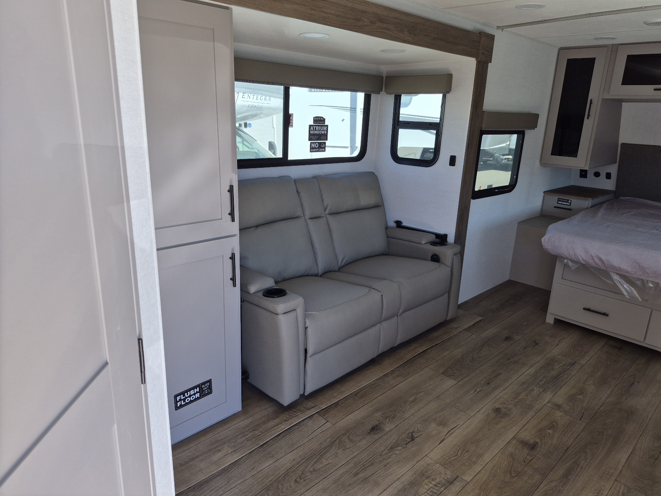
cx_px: 330
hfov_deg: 73.9
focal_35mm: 23
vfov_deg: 58.9
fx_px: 439
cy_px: 248
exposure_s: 1/182
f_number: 1.8
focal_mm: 5.4
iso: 32
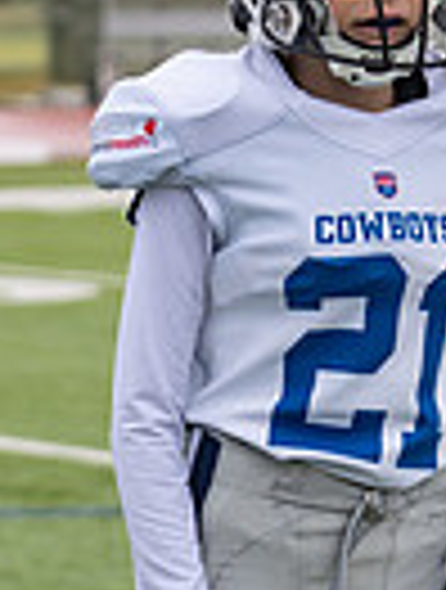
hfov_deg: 5.0
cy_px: 385
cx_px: 140
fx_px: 5077
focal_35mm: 297
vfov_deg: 6.7
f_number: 3.5
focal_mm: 70
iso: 250
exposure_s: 1/1250
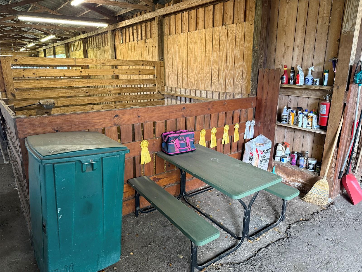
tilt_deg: -14.1
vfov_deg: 56.8
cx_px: 181
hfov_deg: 71.6
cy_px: 136
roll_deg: -0.6
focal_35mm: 24
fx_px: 251
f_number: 1.78
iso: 400
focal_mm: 6.76
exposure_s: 1/60
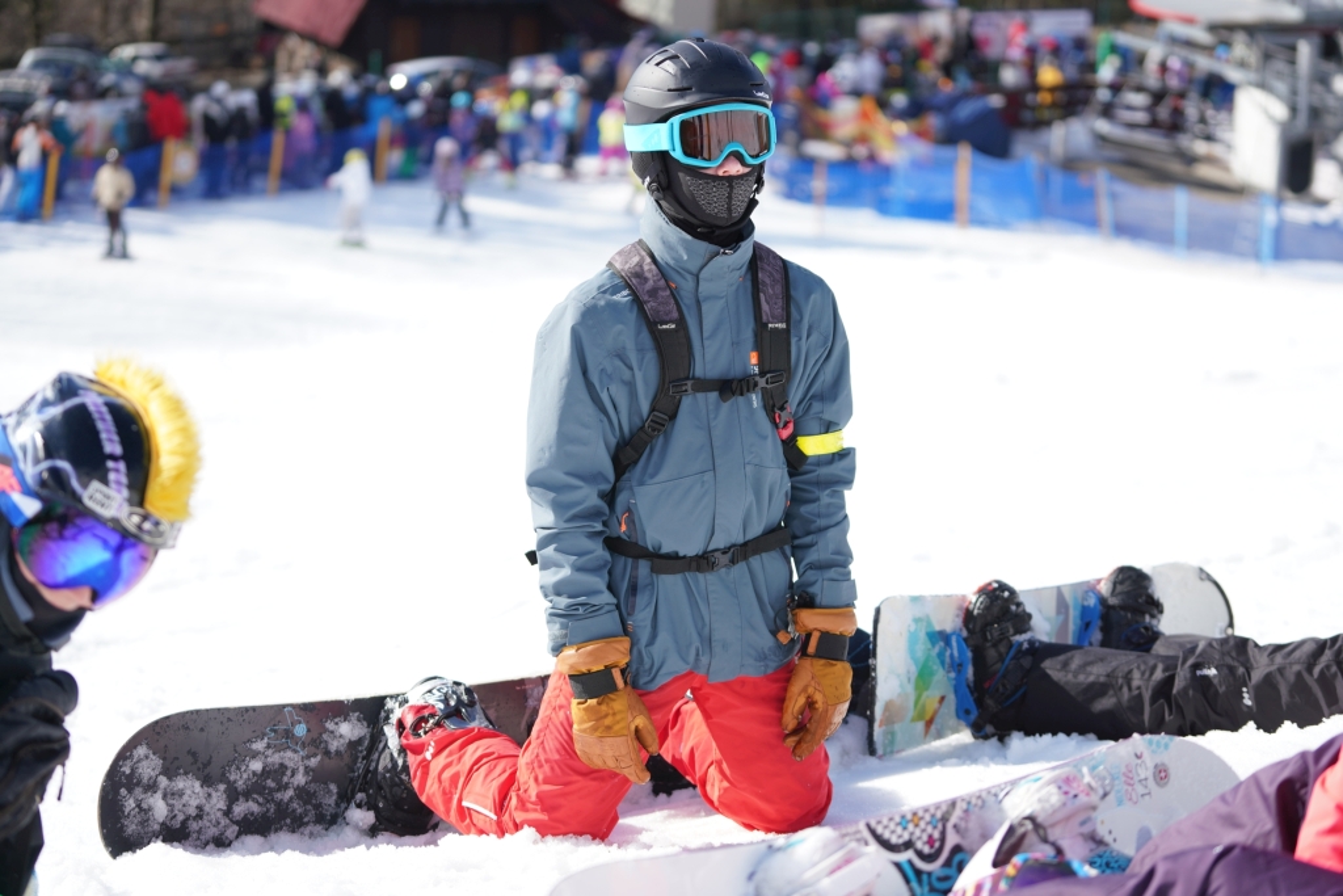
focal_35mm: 104
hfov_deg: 19.6
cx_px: 672
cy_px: 448
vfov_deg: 13.2
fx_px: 3880
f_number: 4
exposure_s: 1/800
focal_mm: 104
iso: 160
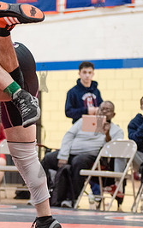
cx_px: -110
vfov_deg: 10.2
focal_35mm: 206
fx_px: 1284
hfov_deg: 6.3
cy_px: 142
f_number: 3.5
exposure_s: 1/320
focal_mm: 80
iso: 4000
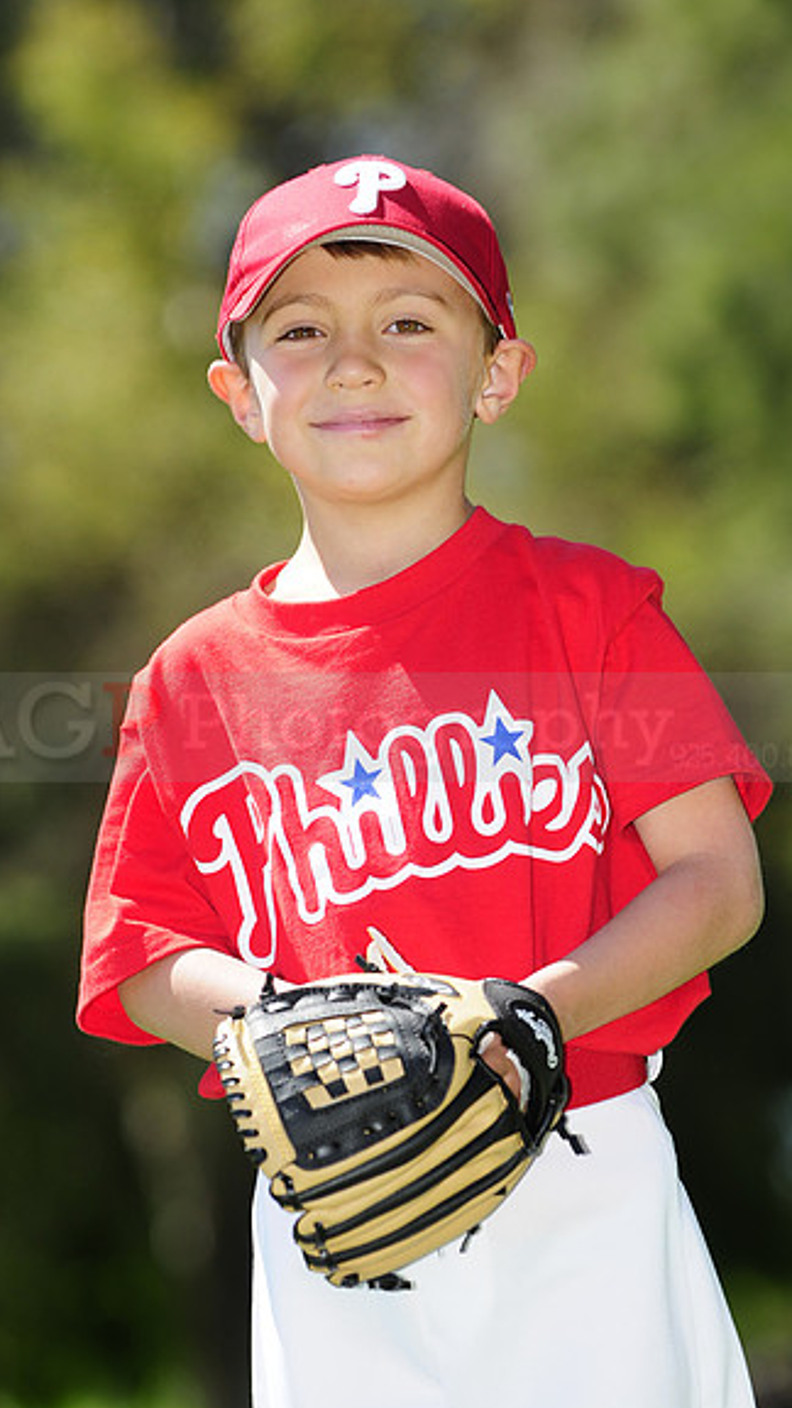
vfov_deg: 10.9
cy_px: 706
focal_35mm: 198
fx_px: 7375
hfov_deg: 6.1
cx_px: 363
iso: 200
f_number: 3.5
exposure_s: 1/1250
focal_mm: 125
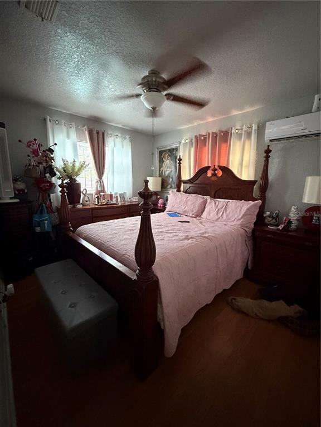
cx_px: 160
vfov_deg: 102.1
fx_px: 173
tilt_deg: -10.7
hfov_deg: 85.7
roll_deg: -0.8
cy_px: 214
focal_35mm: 14
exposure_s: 1/49
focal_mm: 2.22
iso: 1250
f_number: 2.2
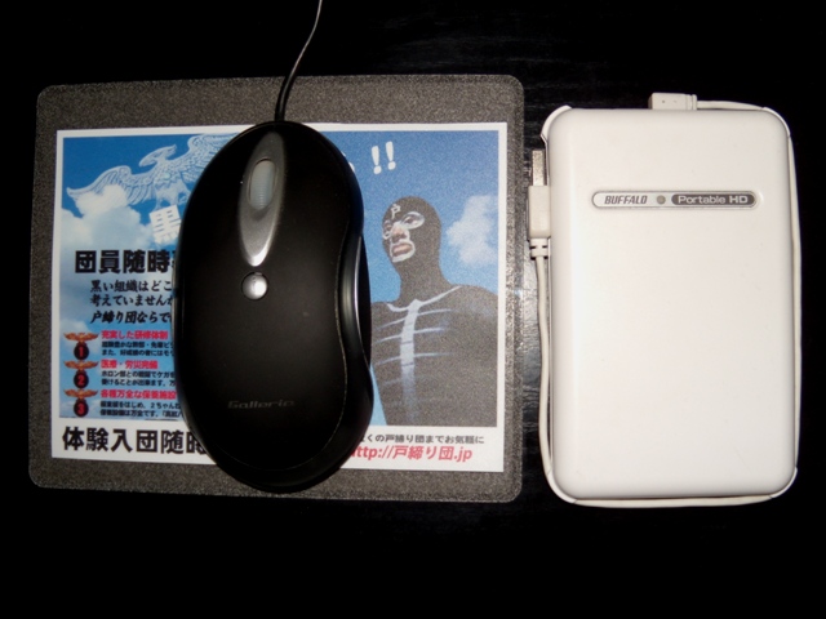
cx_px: 413
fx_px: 859
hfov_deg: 51.4
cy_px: 310
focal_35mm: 36
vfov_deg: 39.7
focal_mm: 6.4
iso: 80
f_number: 3.6
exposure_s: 1/30
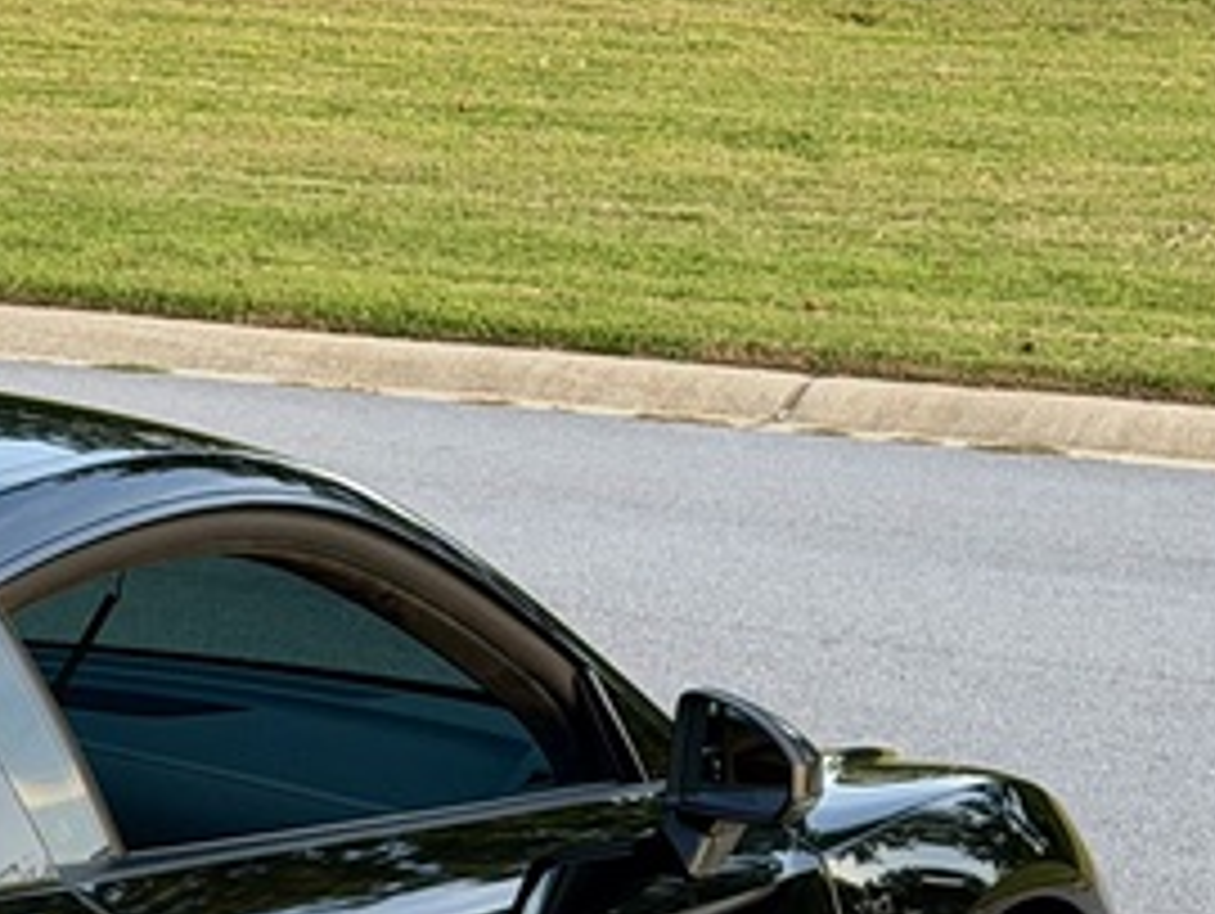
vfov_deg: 8.0
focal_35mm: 182
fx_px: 6394
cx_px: -734
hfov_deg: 10.4
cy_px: 1432
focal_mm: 6.76
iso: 50
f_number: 1.78
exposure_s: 1/184
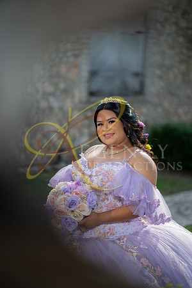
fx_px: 680
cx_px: 96
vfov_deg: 23.9
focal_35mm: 85
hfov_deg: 16.1
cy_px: 144
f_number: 1.8
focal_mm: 85
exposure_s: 1/2000
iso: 125
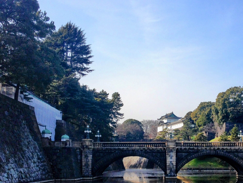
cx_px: 175
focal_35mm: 57
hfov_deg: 33.3
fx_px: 400
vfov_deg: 25.4
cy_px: 134
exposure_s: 1/1284
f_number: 2.4
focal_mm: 4.28
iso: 50
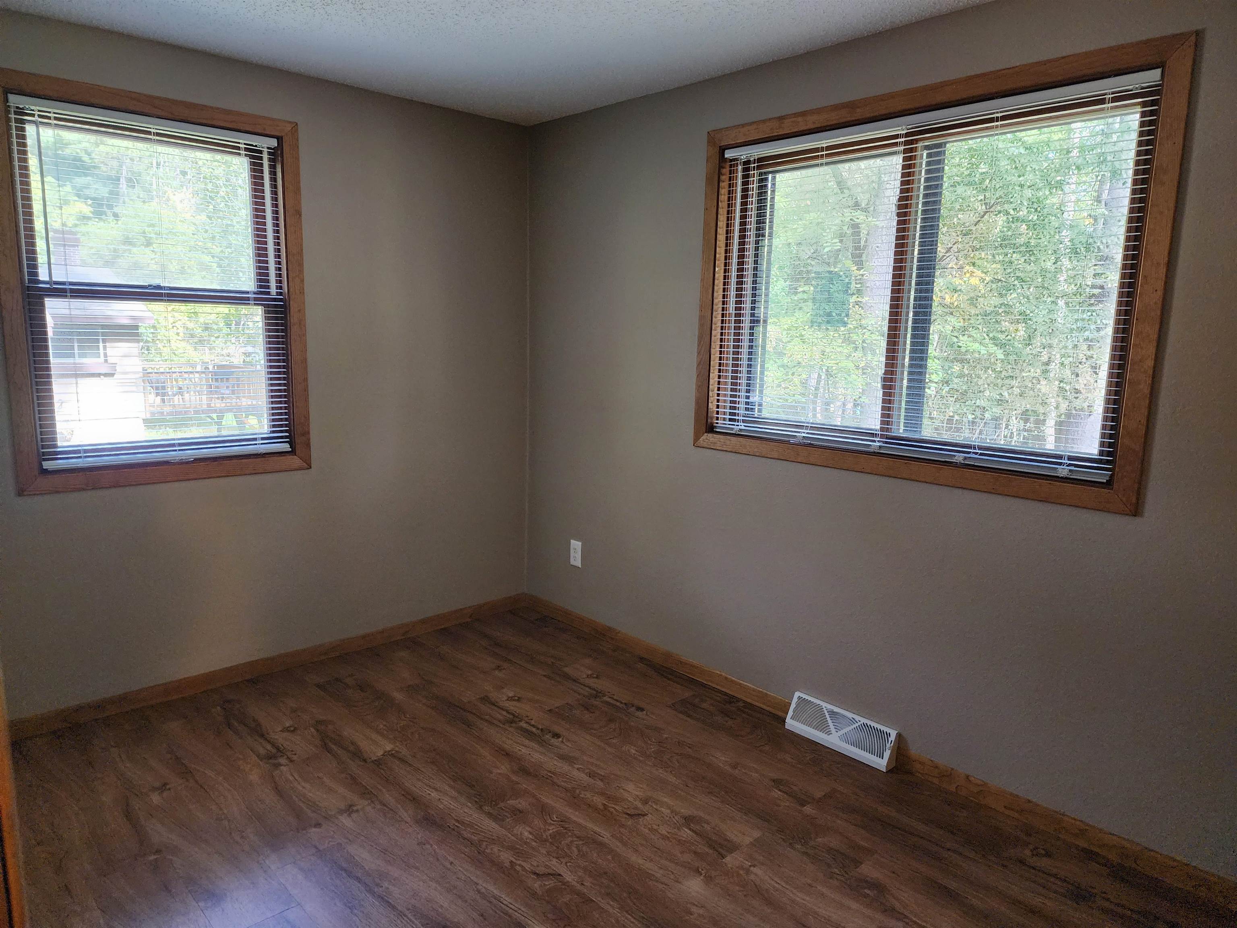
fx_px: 822
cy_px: 464
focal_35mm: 23
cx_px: 618
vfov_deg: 58.9
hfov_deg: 73.9
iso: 640
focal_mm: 6.4
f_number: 1.8
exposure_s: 1/120
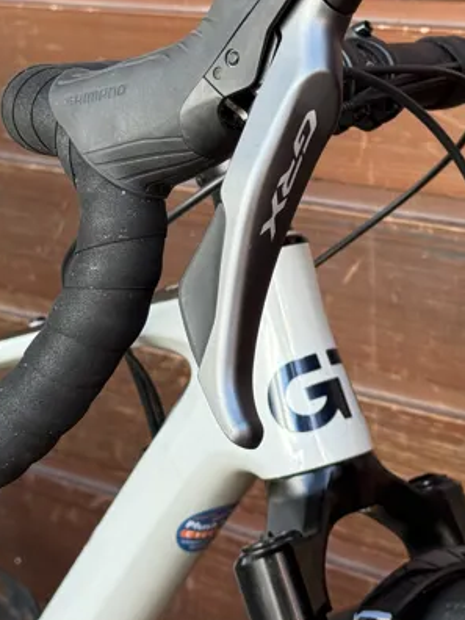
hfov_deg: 15.2
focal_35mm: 97
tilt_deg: -8.9
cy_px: 199
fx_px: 1737
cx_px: 365
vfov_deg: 20.2
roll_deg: +0.2
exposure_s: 1/143
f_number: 1.78
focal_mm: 6.76
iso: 100
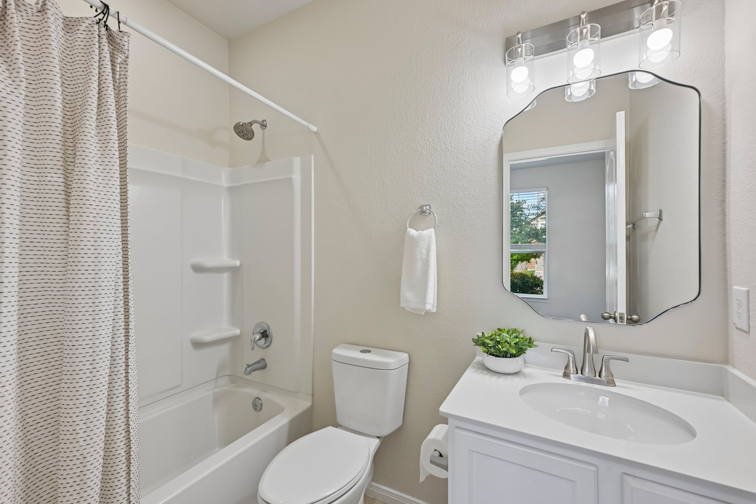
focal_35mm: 15
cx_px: 378
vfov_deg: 77.3
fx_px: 315
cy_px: 252
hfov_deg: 100.4
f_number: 6.7
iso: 100
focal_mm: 15
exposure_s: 1/20
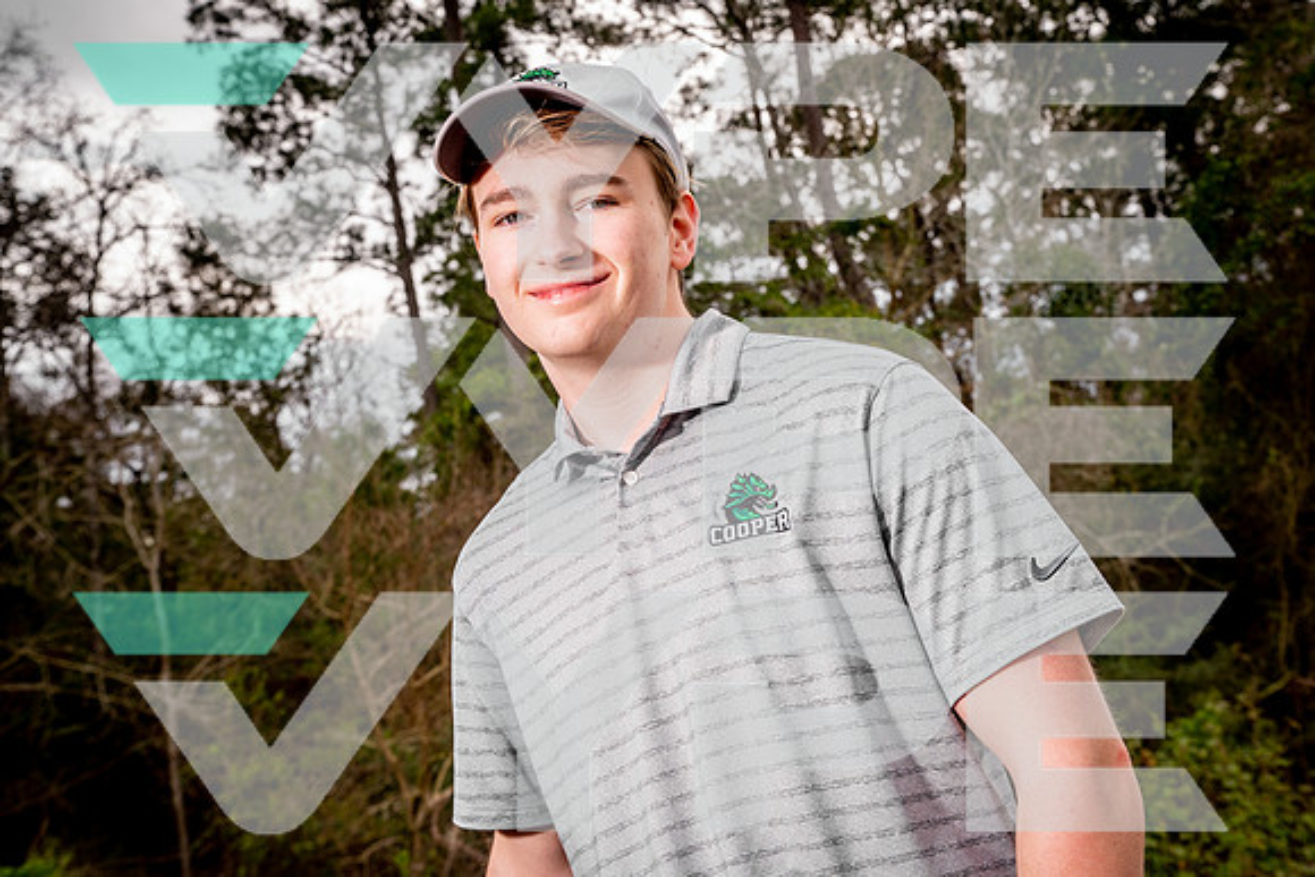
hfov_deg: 41.1
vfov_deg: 28.1
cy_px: 438
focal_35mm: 48
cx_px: 658
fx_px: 1754
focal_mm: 48
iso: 100
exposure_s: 1/125
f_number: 8
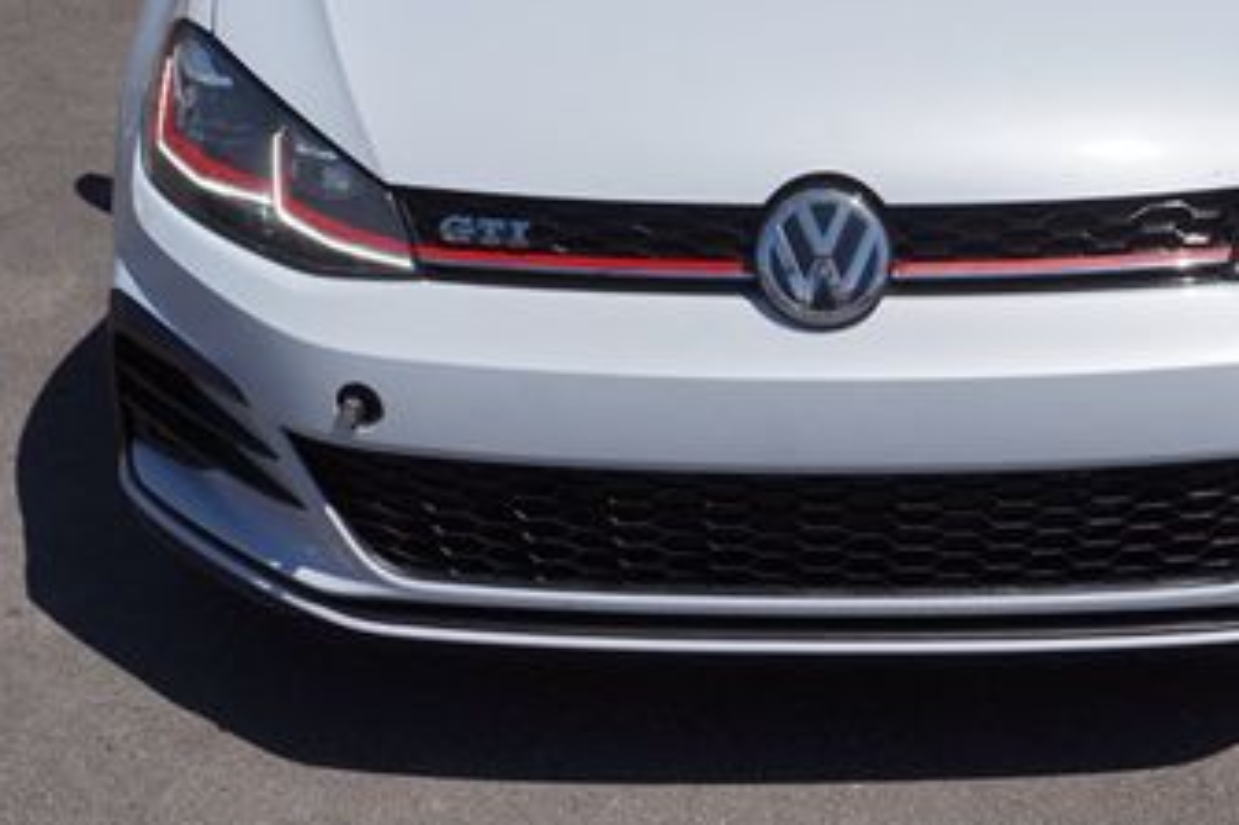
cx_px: 766
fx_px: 2167
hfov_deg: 31.8
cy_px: 70
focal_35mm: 63
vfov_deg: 21.1
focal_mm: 22
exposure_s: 1/320
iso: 100
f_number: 11
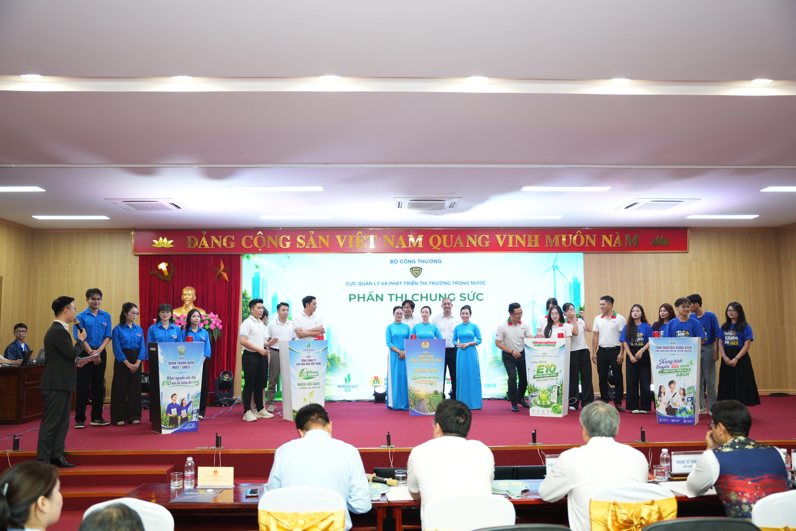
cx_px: 398
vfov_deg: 41.6
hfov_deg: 59.3
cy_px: 266
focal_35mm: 32
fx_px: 699
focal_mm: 31.6
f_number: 2.8
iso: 500
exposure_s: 1/100
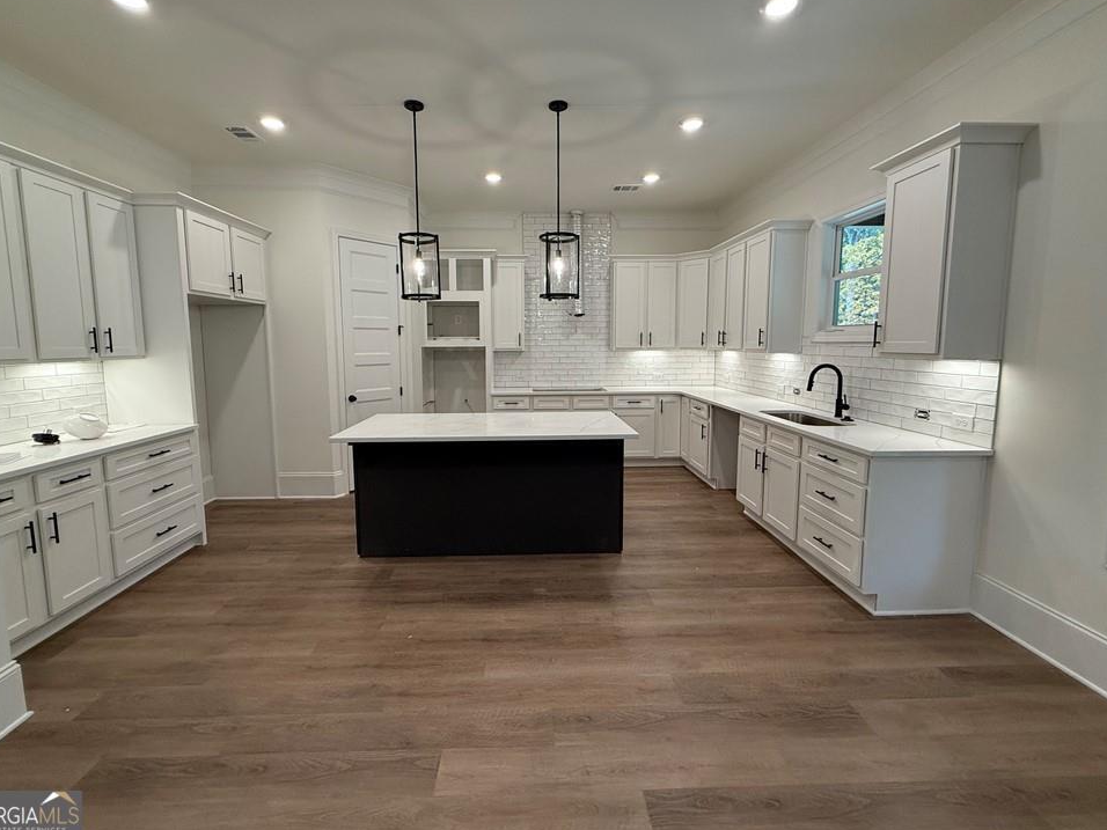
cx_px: 543
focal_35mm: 15
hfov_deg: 98.2
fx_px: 480
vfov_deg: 81.7
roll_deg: +0.3
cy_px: 390
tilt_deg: -4.5
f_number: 2.2
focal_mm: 2.22
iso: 200
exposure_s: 1/120
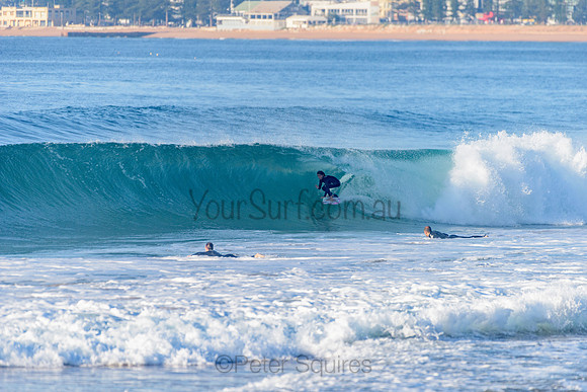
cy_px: 196
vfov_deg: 2.8
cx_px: 294
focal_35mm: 500
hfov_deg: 4.1
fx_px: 8154
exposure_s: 1/2000
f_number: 5.6
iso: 280
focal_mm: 500
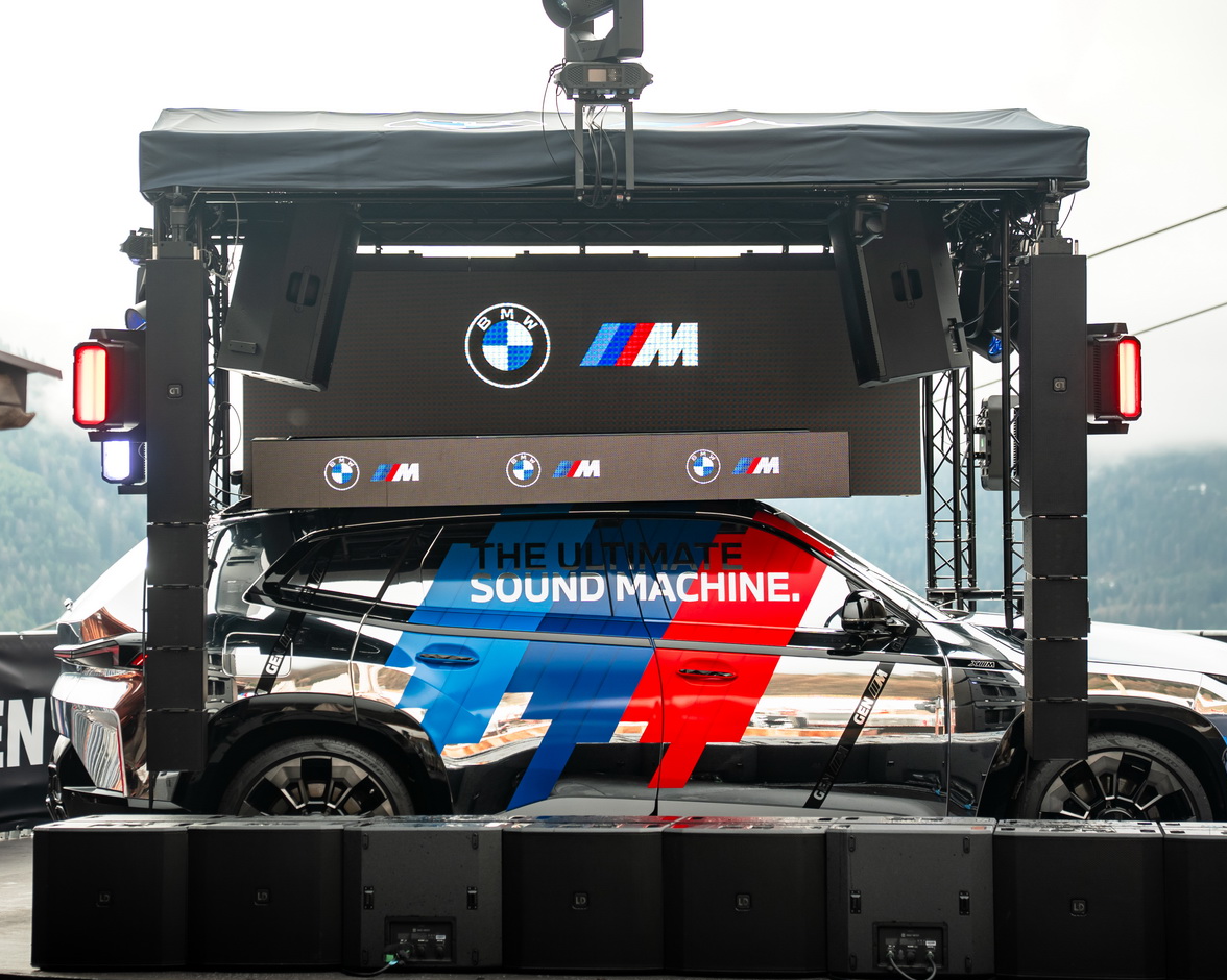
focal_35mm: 91
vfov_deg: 16.9
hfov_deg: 21.0
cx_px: 575
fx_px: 3304
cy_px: 453
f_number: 2.8
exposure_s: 1/125
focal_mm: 57
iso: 125
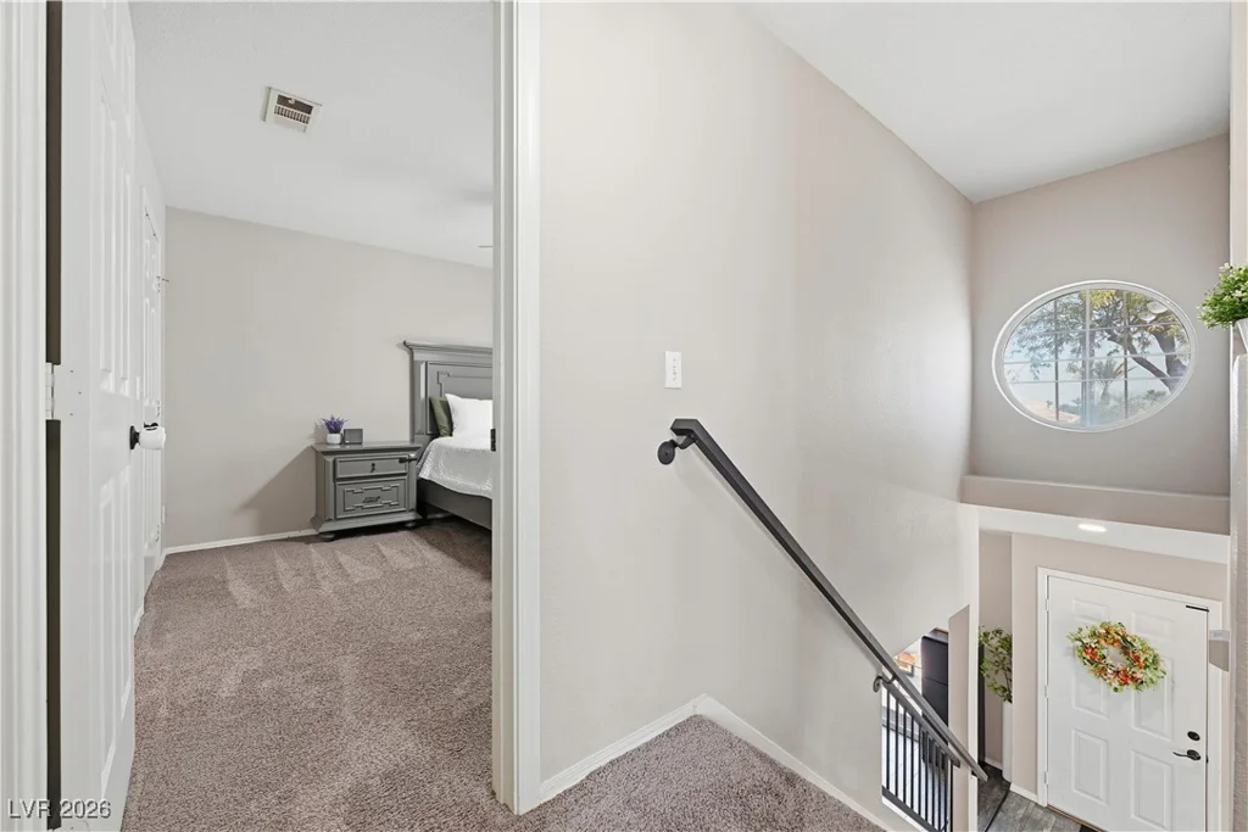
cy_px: 416
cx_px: 624
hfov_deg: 104.2
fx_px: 485
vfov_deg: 81.2
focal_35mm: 14
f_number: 9
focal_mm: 14
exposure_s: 1/100
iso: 800
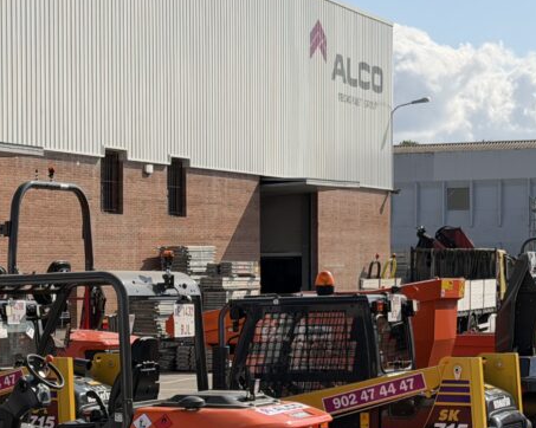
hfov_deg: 18.0
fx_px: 1681
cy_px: 272
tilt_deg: -0.4
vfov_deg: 14.5
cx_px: 133
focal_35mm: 106
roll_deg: +0.1
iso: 80
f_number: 1.78
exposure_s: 1/7874
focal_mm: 6.76
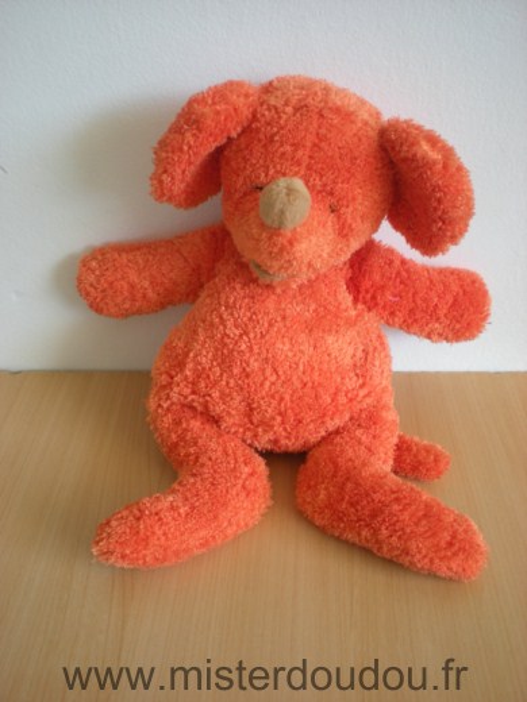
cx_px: 264
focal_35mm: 38
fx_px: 771
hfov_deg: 37.7
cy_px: 351
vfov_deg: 49.0
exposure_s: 1/24.1
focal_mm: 6.3
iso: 64
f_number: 3.1
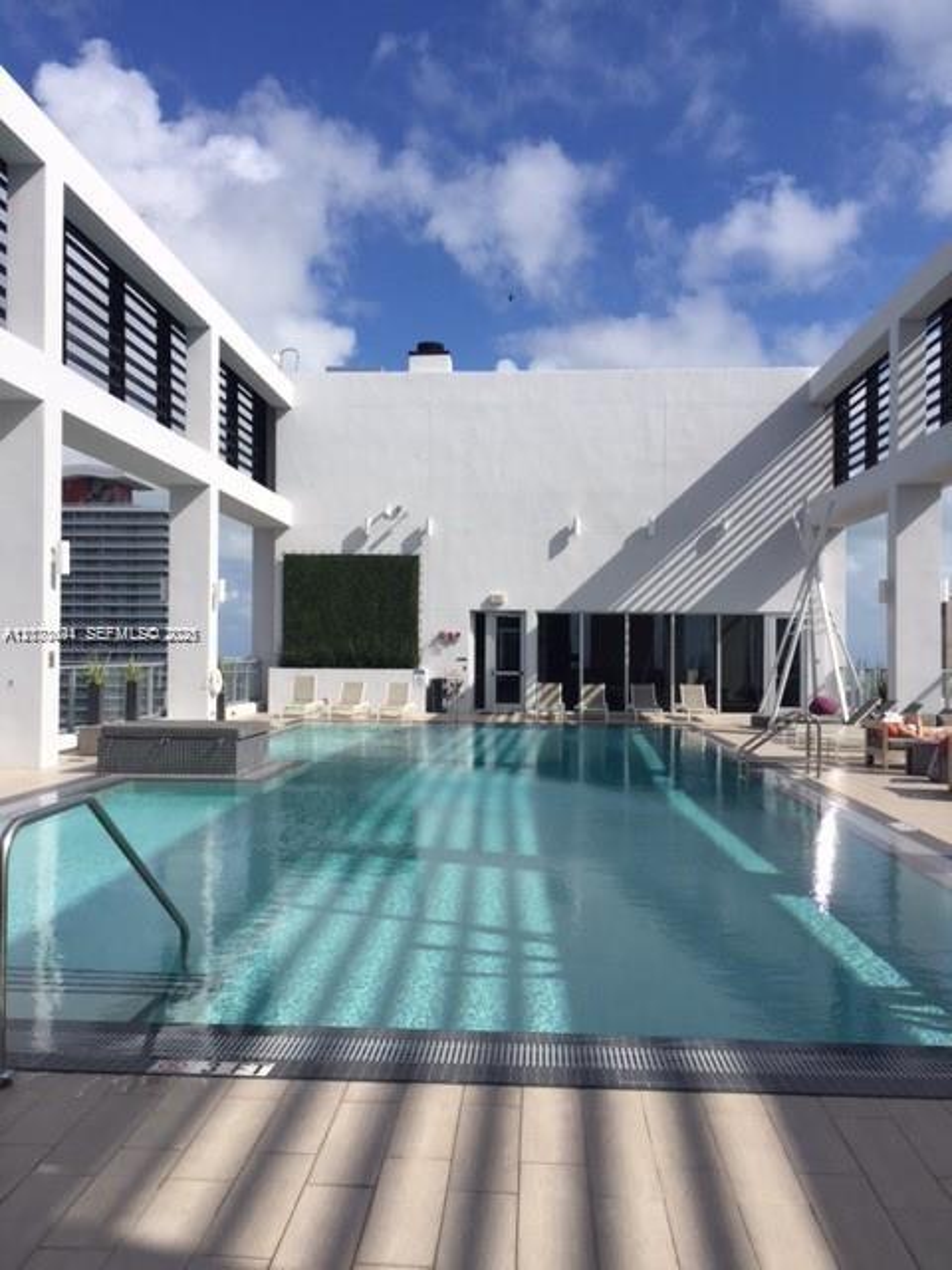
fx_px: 1063
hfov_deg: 48.2
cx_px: 476
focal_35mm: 29
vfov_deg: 61.7
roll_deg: -0.3
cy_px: 635
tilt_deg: +1.4
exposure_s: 1/3597
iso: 32
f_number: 2.2
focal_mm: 4.15
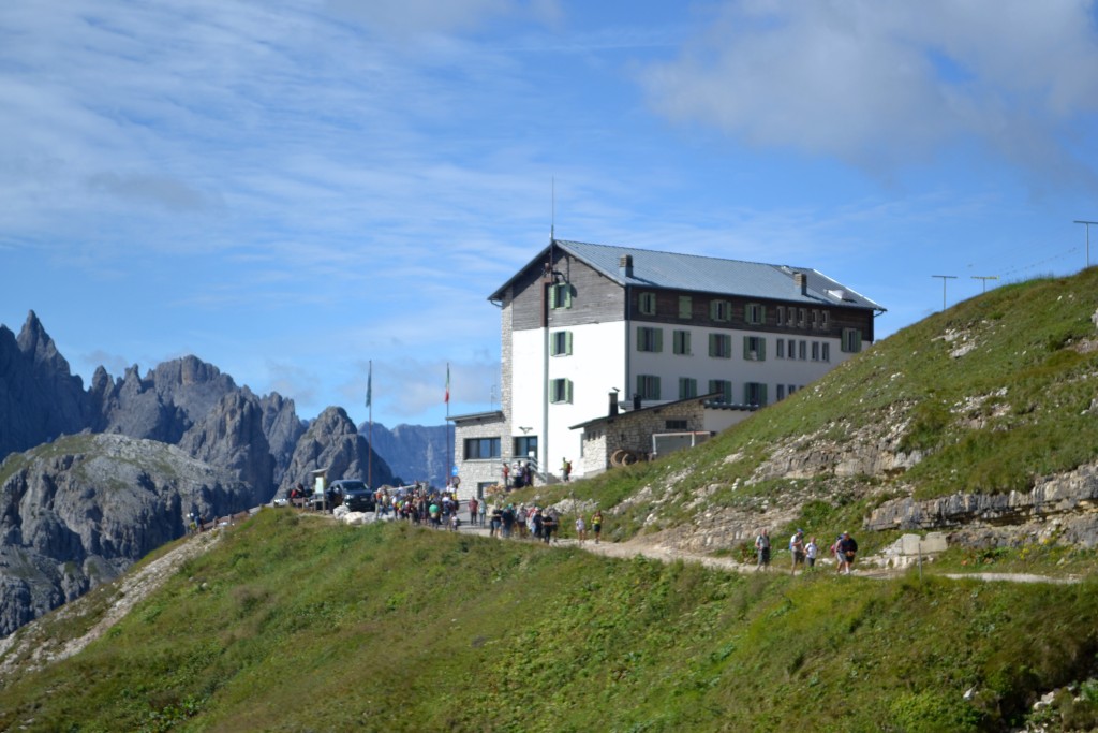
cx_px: 549
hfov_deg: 24.6
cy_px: 366
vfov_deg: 16.6
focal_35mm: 82
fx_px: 2516
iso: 100
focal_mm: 55
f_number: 6.3
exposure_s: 1/160
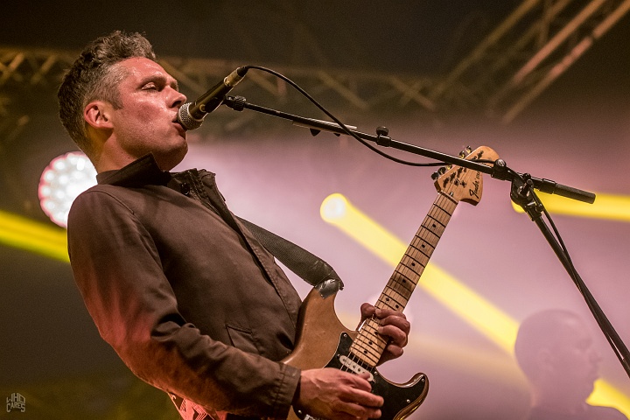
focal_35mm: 128
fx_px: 2231
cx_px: 315
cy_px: 210
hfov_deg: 16.1
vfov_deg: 10.8
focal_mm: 85
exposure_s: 1/100
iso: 1250
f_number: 2.8
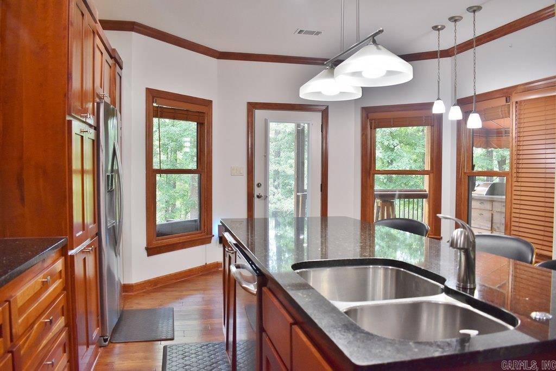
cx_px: 278
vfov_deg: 47.9
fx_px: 417
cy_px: 186
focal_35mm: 27
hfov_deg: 67.4
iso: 800
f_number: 4
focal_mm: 18
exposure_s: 1/60
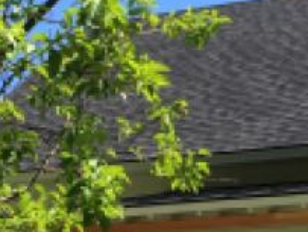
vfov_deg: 10.0
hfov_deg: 13.5
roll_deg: -1.5
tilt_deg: +6.6
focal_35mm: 146
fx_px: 1301
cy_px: 293
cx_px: 185
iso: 32
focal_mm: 4.15
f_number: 2.2
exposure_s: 1/1080
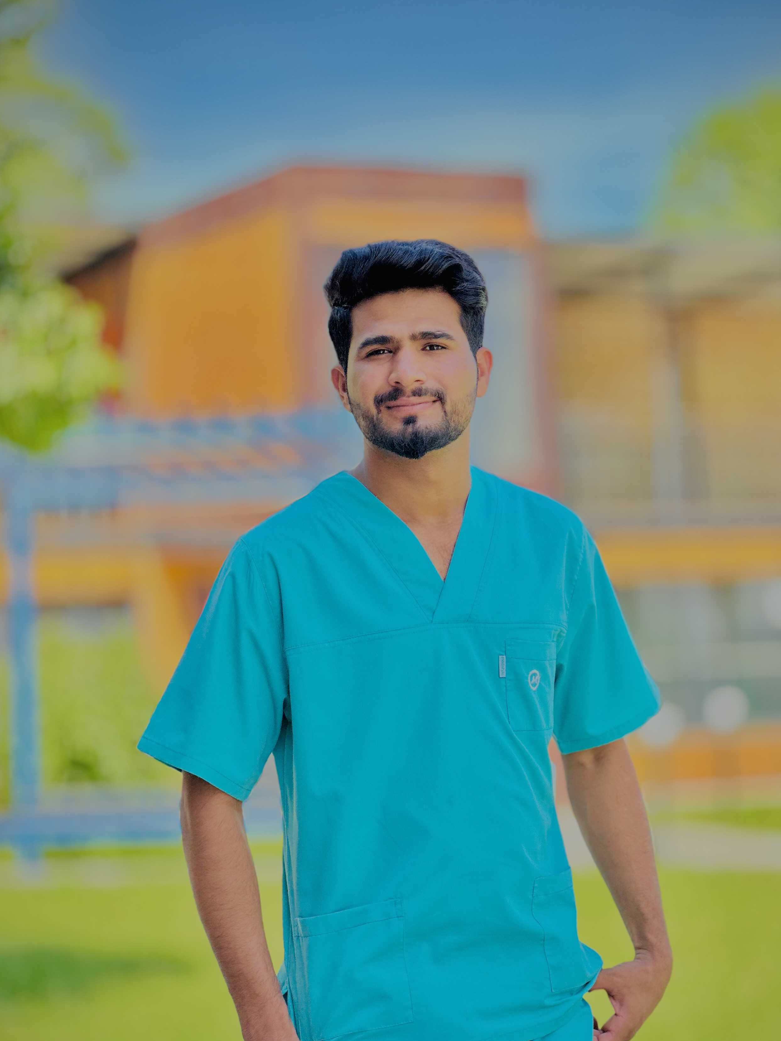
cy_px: 589
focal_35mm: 94
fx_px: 2828
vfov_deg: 20.9
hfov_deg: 15.7
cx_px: 441
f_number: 2.8
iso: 25
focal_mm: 9
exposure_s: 1/217
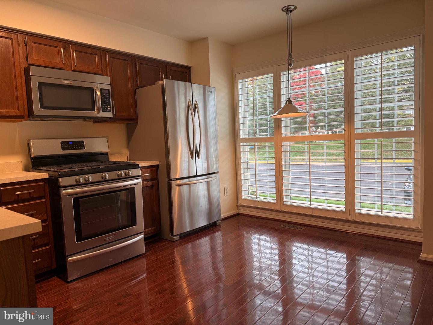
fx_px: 300
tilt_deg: -4.0
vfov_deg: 56.8
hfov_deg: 71.6
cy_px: 162
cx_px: 216
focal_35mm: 24
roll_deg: +2.2
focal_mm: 6.76
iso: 125
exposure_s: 1/60
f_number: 1.78
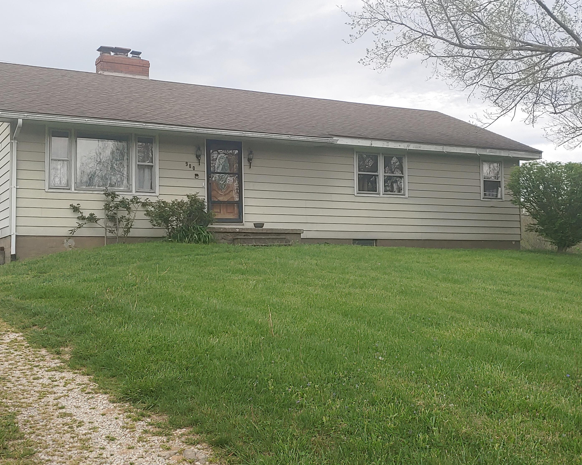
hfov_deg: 43.8
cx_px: 296
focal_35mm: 42
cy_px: 233
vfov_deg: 35.7
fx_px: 723
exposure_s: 1/565
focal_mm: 4.23
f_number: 1.5
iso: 50
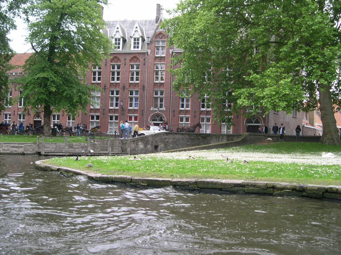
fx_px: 374
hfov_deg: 49.0
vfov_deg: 37.7
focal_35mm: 38
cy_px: 128
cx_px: 170
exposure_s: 1/188
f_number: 2.8
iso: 100
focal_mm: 8
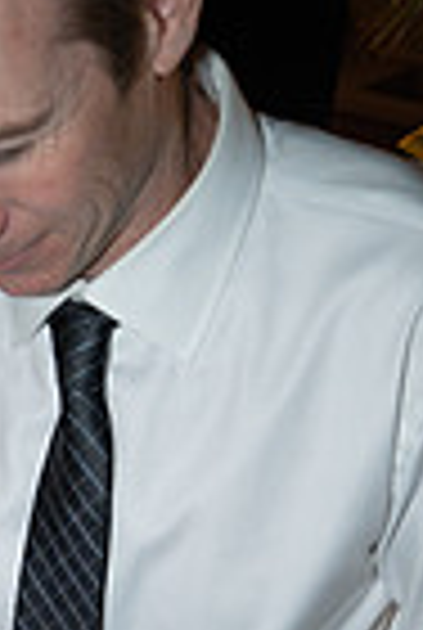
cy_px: 922
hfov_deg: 16.1
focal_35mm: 77
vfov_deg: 22.1
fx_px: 1350
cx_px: -230
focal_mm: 24
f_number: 3.5
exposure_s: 1/125
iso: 1600
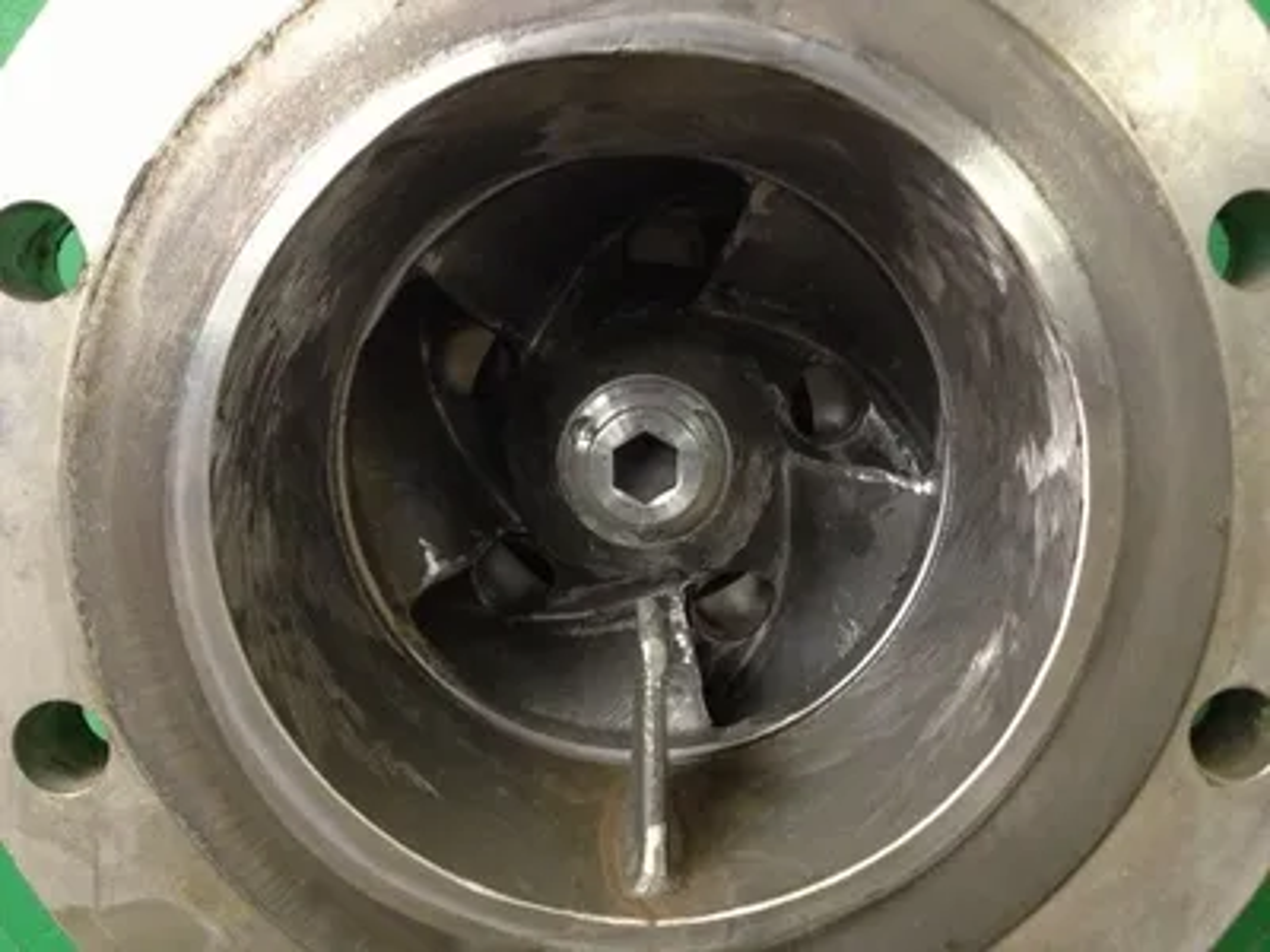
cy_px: 476
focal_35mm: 35
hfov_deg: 52.6
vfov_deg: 40.7
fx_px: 1284
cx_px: 635
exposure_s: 1/20
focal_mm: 4.28
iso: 400
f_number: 2.4
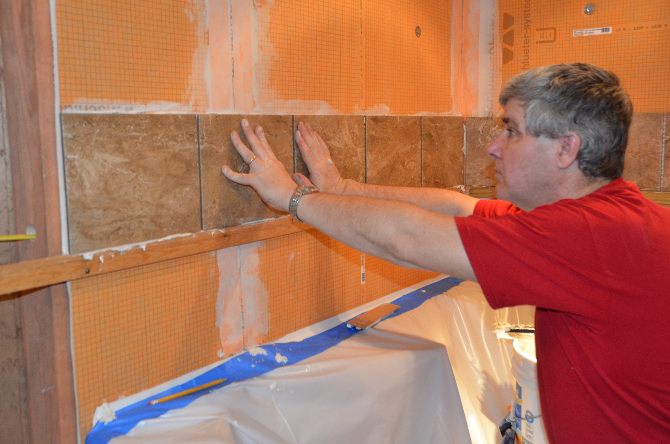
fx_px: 752
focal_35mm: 40
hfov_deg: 48.0
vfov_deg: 32.9
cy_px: 222
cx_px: 335
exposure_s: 1/60
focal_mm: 27
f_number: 3.8
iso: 800
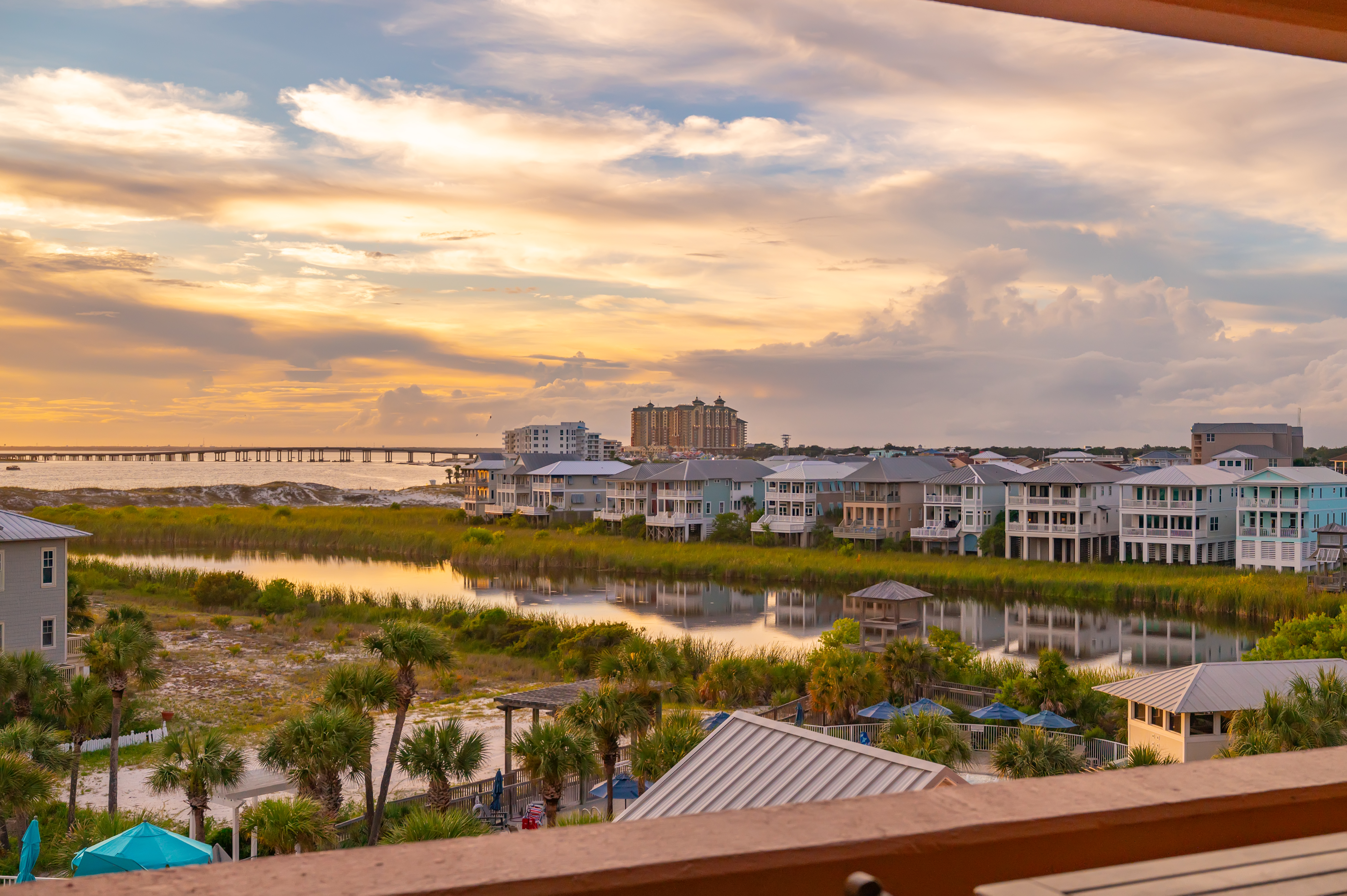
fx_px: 1383
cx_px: 674
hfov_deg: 51.9
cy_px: 448
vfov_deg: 35.9
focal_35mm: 37
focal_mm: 37
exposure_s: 1/640
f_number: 7.1
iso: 320
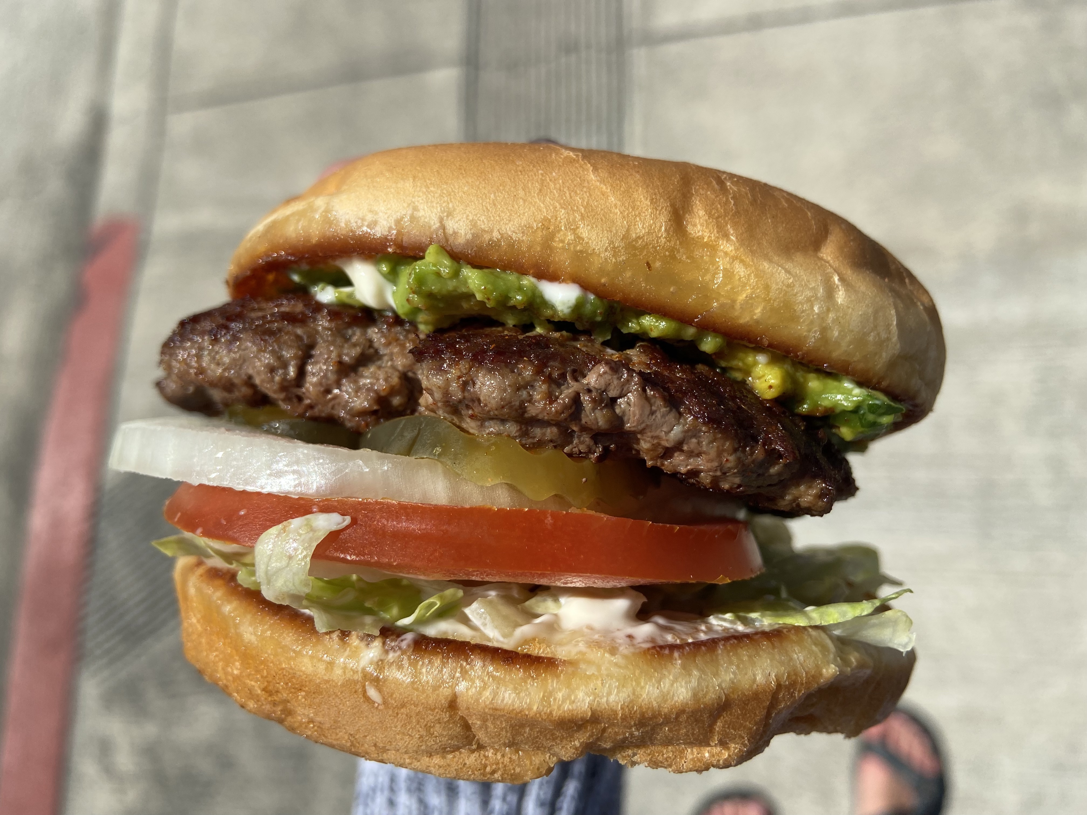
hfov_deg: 67.3
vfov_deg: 53.1
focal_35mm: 26
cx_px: 544
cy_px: 408
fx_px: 816
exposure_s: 1/3846
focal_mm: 4.25
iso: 32
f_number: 1.8
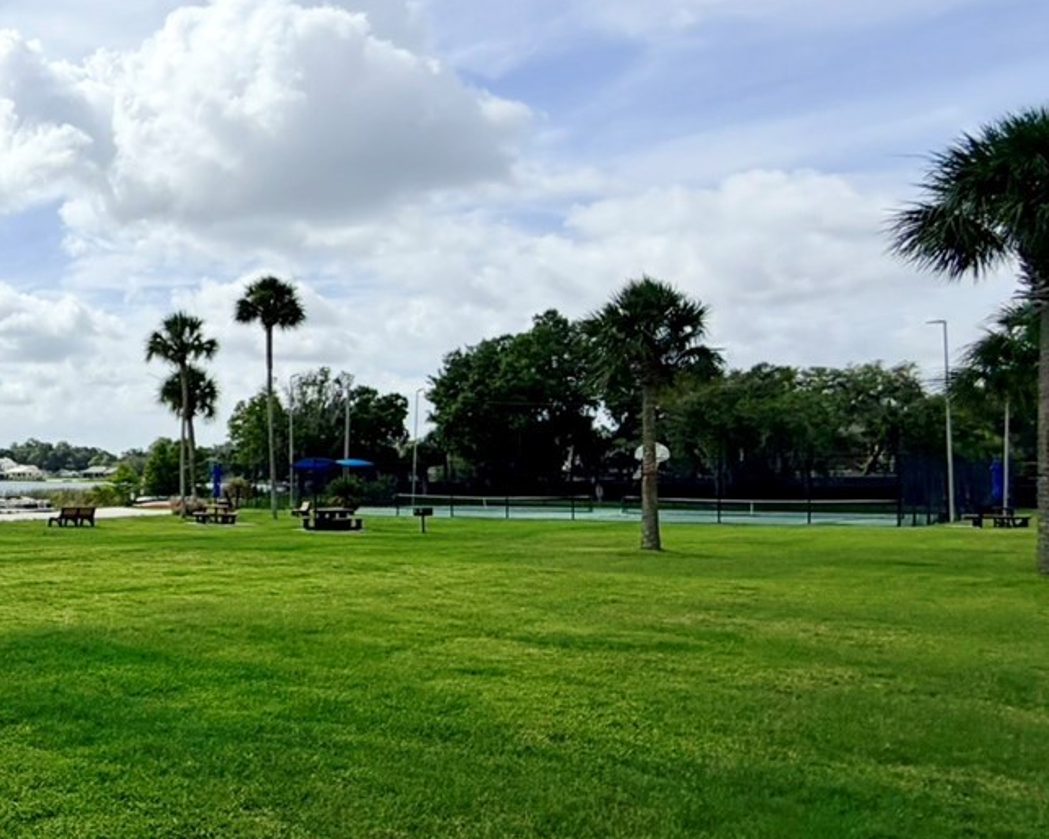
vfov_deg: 43.3
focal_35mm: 34
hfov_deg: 42.8
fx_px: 1055
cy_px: 433
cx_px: -73
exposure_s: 1/2506
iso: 20
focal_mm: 2.22
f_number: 2.2
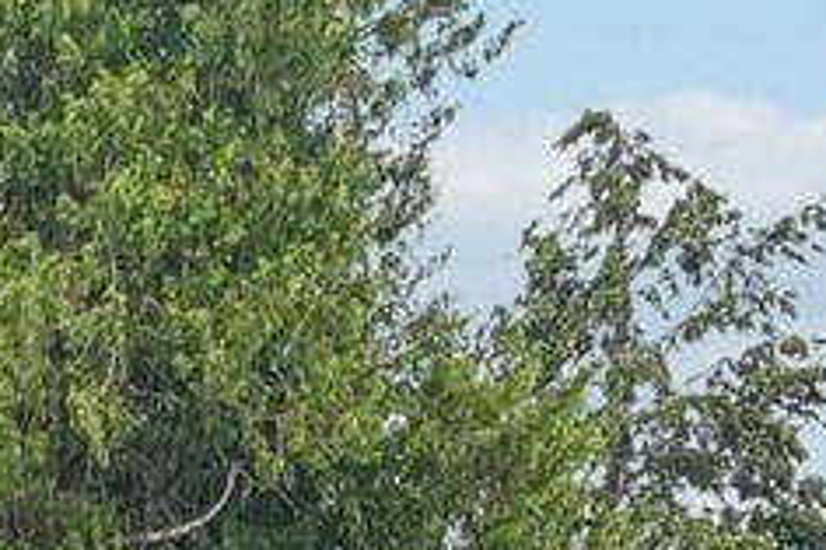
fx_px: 2637
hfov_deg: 11.0
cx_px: -1696
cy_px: 1445
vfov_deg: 10.0
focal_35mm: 115
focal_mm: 16
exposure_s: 1/100
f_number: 8
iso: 1600
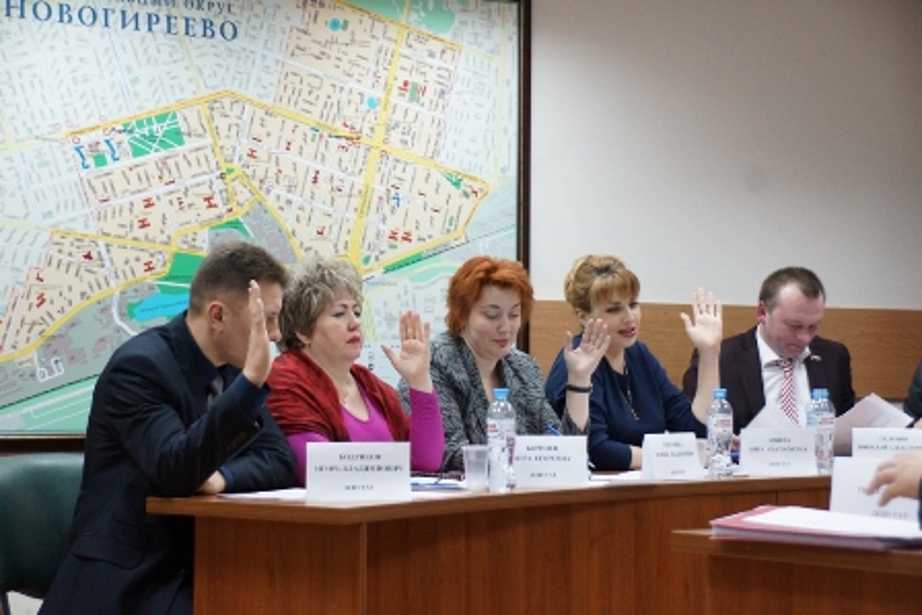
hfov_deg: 24.6
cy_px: 308
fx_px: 2113
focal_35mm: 82
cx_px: 461
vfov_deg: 16.6
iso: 2000
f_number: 5.6
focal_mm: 55
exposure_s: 1/125
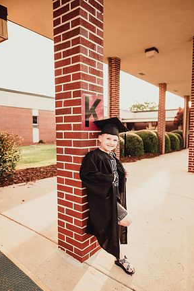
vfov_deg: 71.5
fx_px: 202
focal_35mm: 25
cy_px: 151
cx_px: 98
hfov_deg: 51.3
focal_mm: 24
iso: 160
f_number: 2.2
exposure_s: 1/400
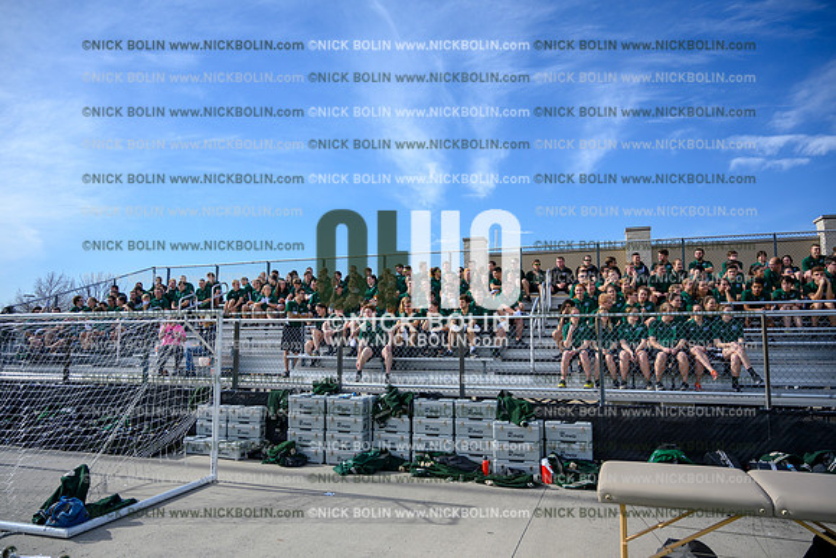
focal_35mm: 24
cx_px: 418
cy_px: 279
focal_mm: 24
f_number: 4
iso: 125
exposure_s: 1/2500
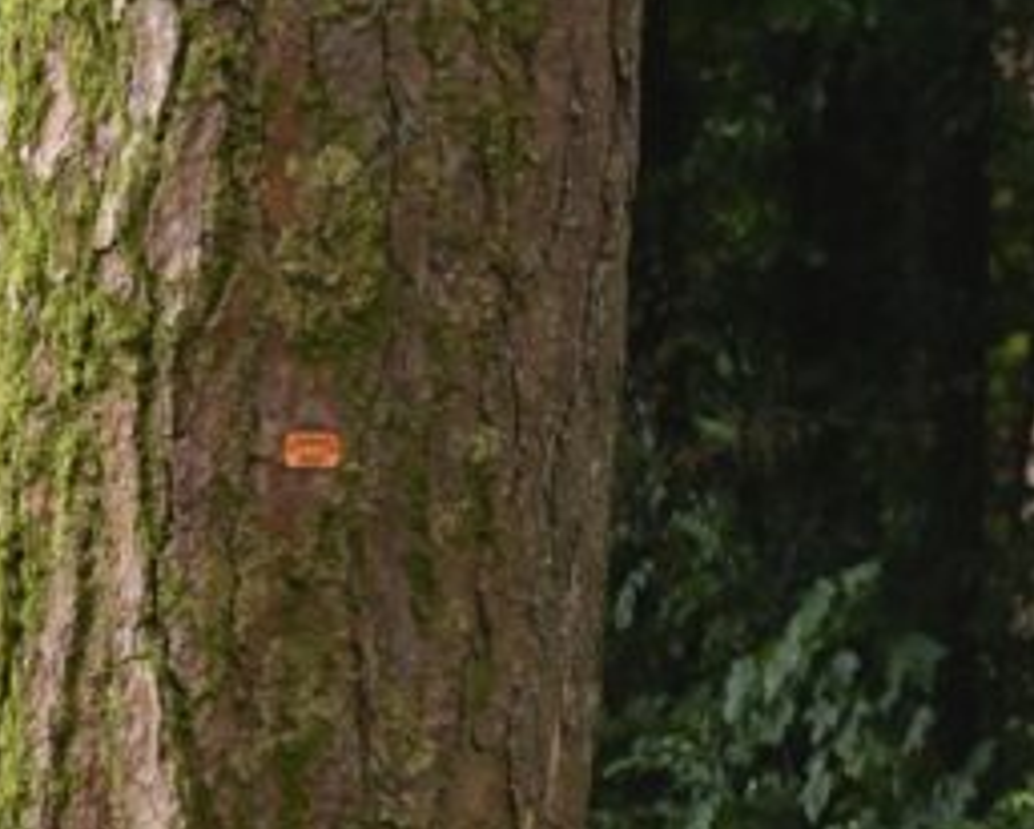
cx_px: -877
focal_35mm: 299
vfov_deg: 5.2
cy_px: 1068
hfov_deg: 6.3
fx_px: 9157
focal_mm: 80
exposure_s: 1/320
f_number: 5.6
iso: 800
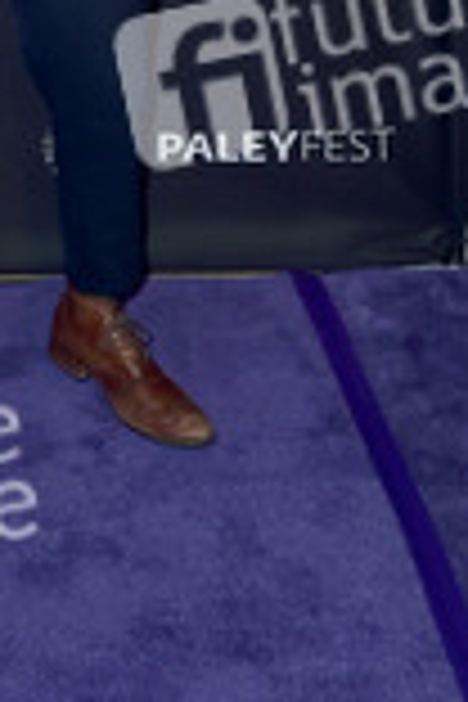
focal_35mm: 87
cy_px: -162
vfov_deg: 21.5
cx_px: -61
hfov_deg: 15.3
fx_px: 1696
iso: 500
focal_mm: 34
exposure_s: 1/320
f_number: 6.3
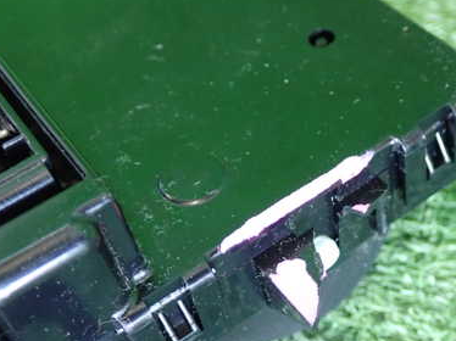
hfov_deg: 31.5
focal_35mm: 61
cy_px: 239
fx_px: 803
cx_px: 295
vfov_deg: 23.8
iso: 800
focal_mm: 6.83
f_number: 2.7
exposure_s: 1/40
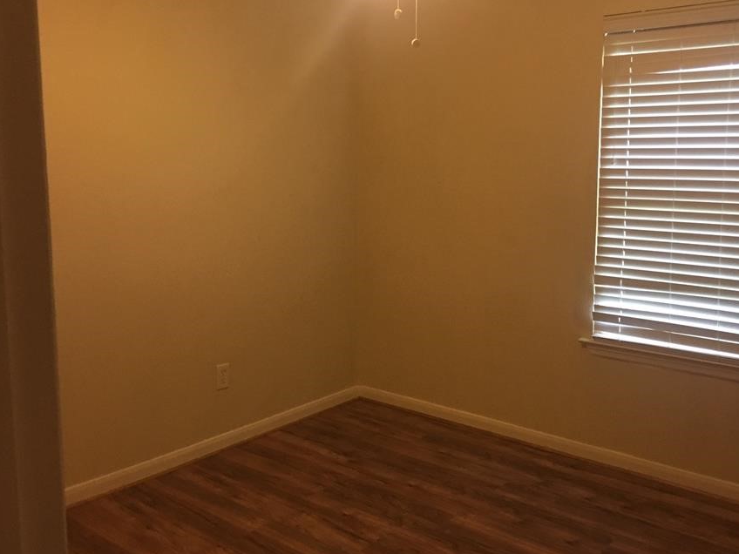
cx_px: 387
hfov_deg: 52.6
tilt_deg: -7.2
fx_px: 747
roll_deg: +0.6
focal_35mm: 35
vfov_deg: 40.7
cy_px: 250
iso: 160
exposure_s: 1/30
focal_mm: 4.15
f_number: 2.2
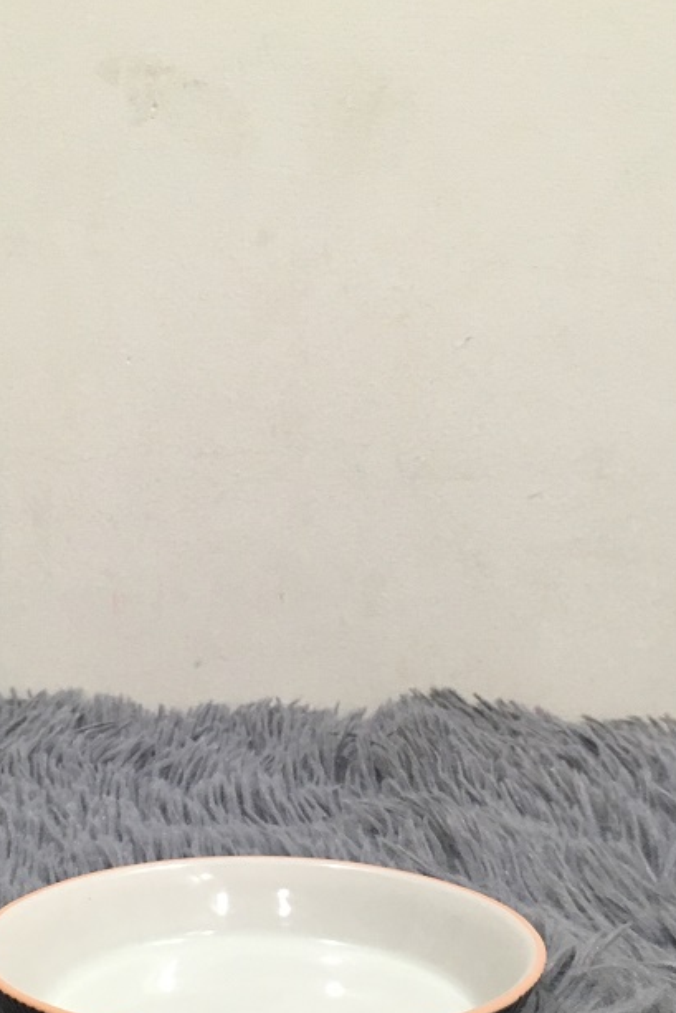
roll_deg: -1.3
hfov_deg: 23.0
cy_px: 722
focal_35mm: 59
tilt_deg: -12.7
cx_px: 306
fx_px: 1661
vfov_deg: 33.4
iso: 100
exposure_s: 1/33
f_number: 2.2
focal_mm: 4.15
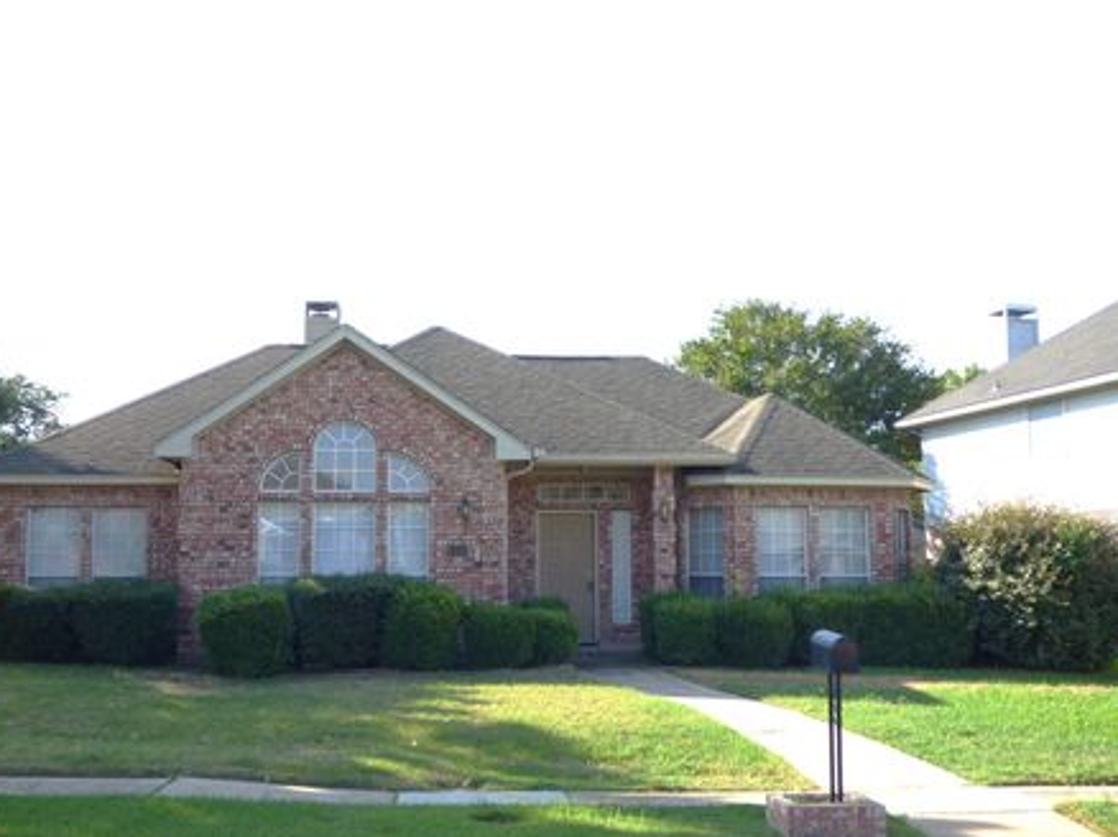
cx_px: 482
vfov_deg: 35.9
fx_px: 1291
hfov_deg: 46.7
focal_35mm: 40
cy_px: 448
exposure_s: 1/500
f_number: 3.4
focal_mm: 6.18
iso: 100
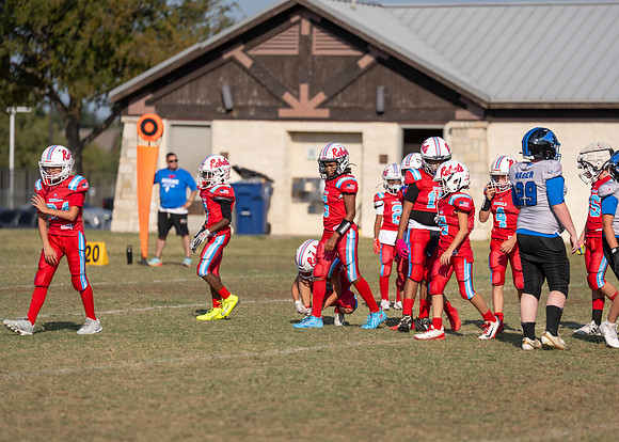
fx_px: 3866
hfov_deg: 9.2
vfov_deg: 6.5
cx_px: 340
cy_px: 220
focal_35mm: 220
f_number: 3.2
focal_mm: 200
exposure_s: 1/3200
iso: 100
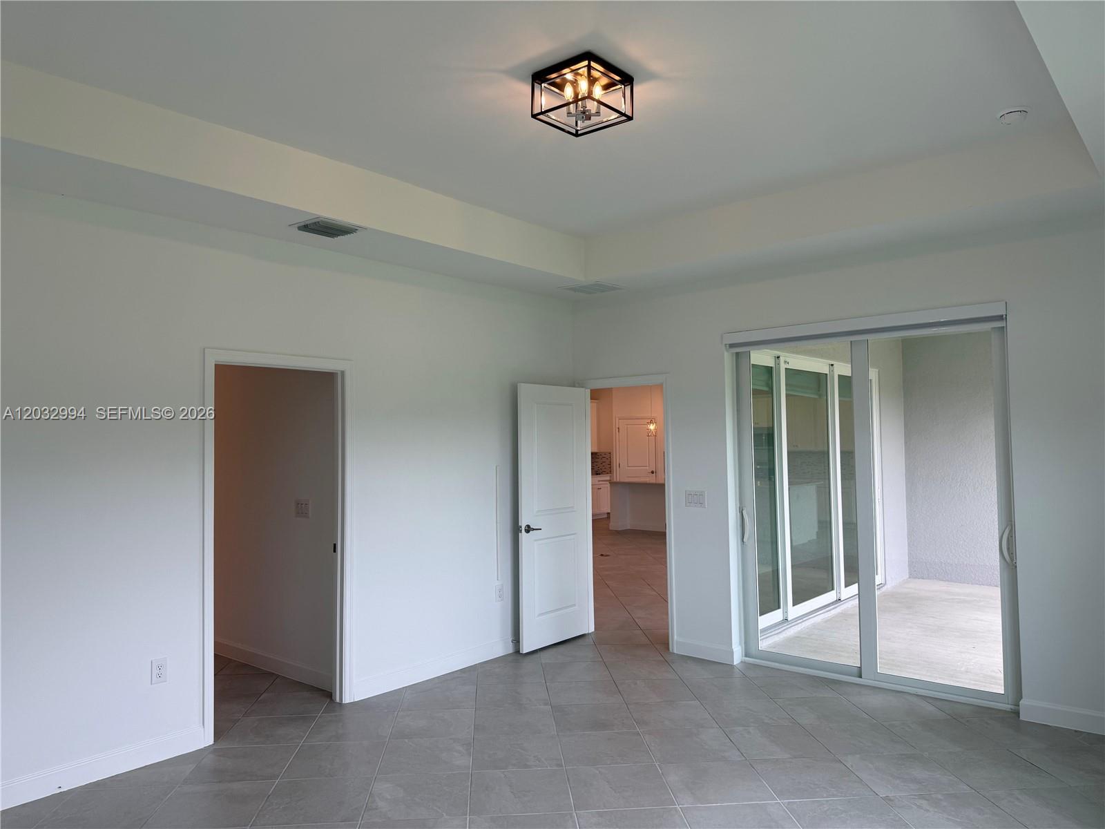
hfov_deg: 71.6
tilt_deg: +2.7
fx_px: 766
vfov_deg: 56.8
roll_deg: +0.4
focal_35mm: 24
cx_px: 552
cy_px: 414
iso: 64
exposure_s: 1/143
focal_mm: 6.76
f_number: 1.78
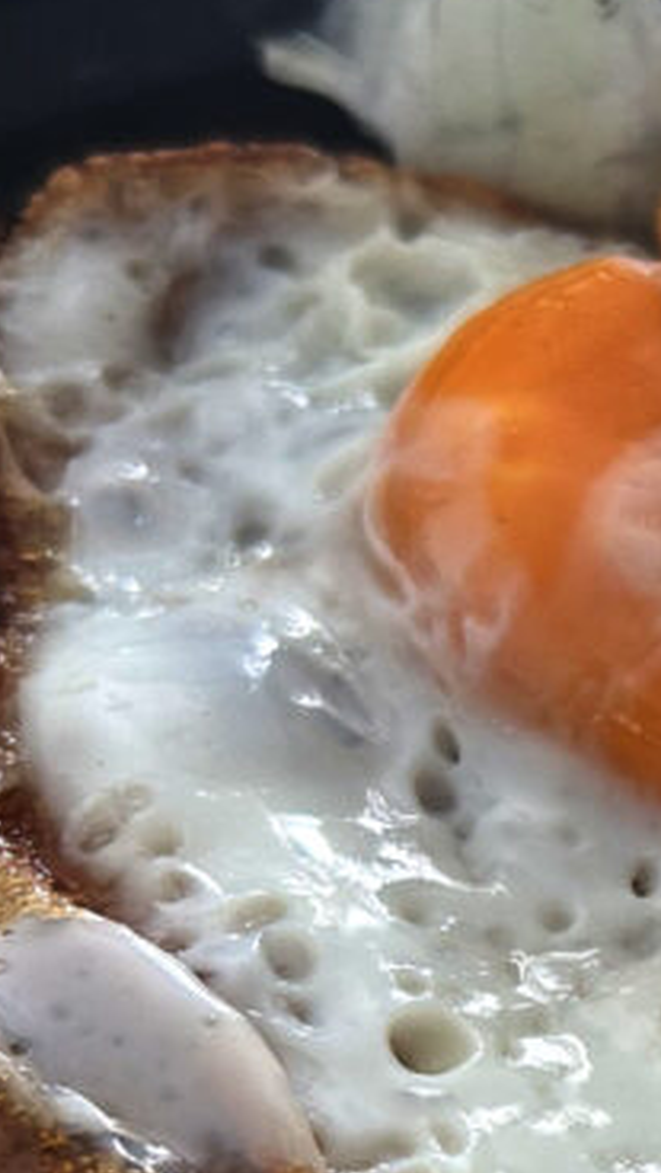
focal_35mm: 79
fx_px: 2457
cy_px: 1077
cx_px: 977
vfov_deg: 25.9
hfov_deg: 14.4
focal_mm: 5.7
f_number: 1.5
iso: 125
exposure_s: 1/60
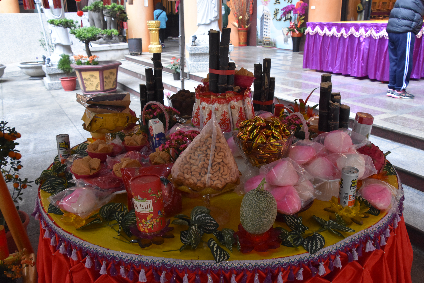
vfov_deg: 41.7
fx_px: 371
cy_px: 142
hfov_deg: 59.5
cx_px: 212
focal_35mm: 32
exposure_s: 1/160
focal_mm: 21
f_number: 6.3
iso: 1600
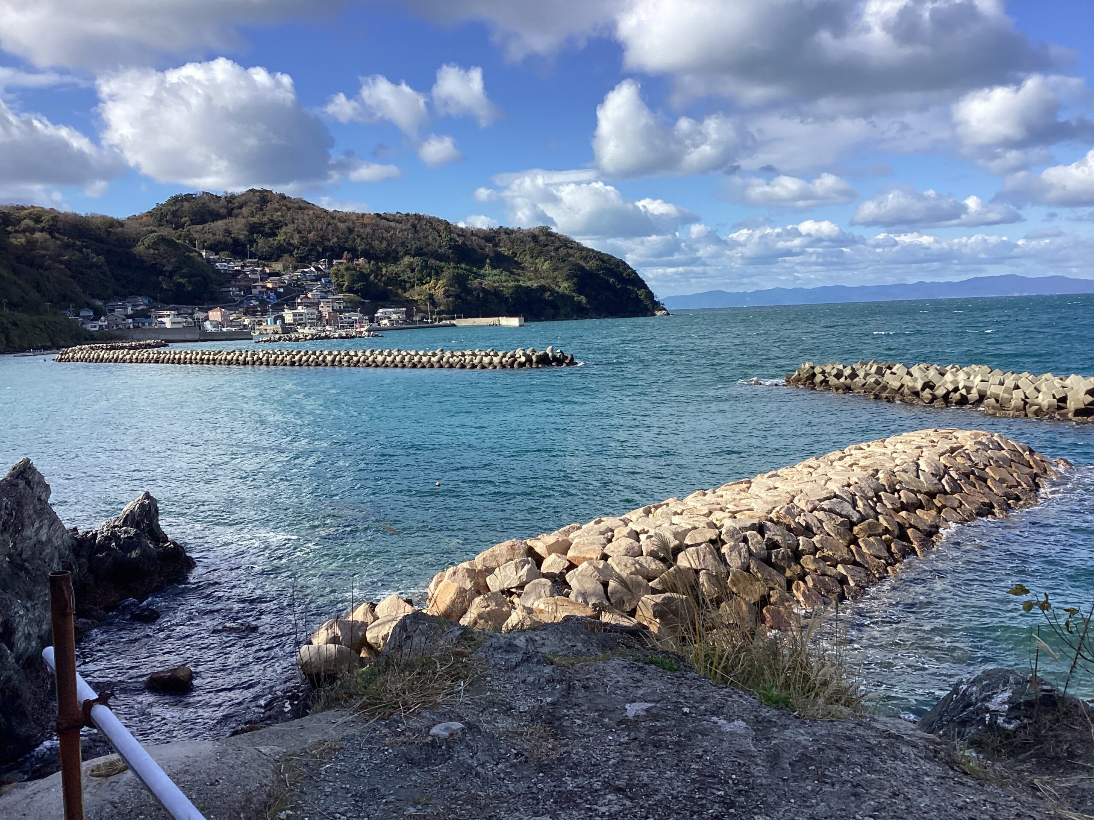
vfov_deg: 45.4
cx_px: 547
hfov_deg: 58.4
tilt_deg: -7.1
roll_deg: +3.3
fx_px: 980
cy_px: 410
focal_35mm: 31
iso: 25
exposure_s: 1/1217
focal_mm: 3.3
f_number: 2.4
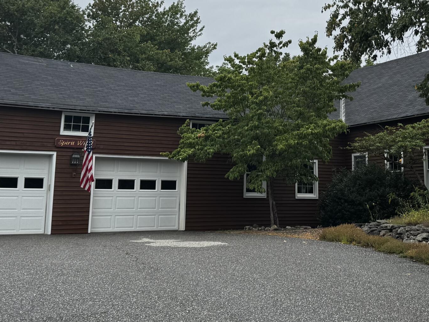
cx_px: 305
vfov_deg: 27.2
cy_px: 85
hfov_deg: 35.6
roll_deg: +0.2
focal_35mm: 53
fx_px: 657
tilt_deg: +10.9
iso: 80
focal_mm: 6.76
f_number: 1.78
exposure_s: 1/1869
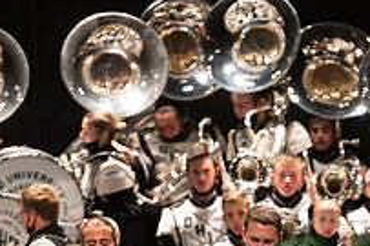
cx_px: 406
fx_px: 5874
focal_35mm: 572
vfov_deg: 2.4
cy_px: 319
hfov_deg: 3.6
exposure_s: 1/500
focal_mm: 200
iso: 2500
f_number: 2.8
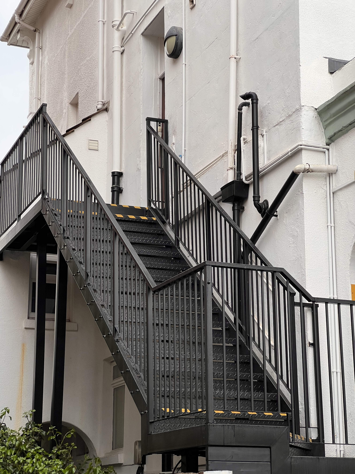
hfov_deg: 19.1
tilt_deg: +15.4
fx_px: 1053
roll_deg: +0.2
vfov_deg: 25.3
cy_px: 237
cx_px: 178
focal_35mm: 77
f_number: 2.8
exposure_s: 1/99
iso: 40
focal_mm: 9
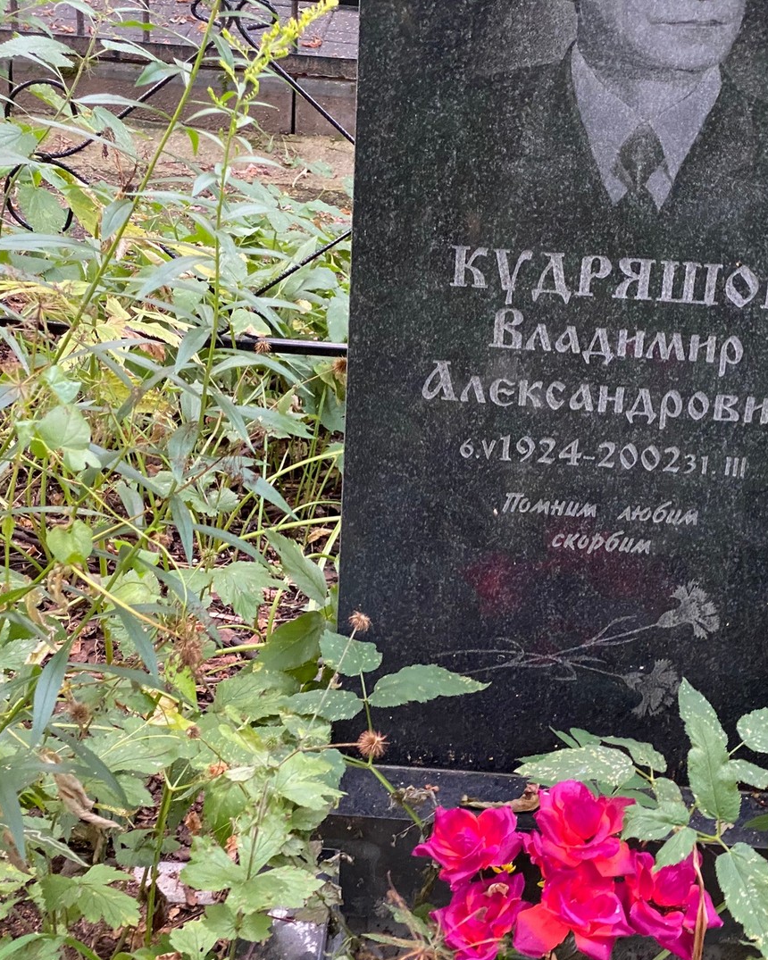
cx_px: 493
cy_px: 480
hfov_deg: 22.4
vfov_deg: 27.9
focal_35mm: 68
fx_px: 1932
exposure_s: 1/60
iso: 320
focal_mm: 6
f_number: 2
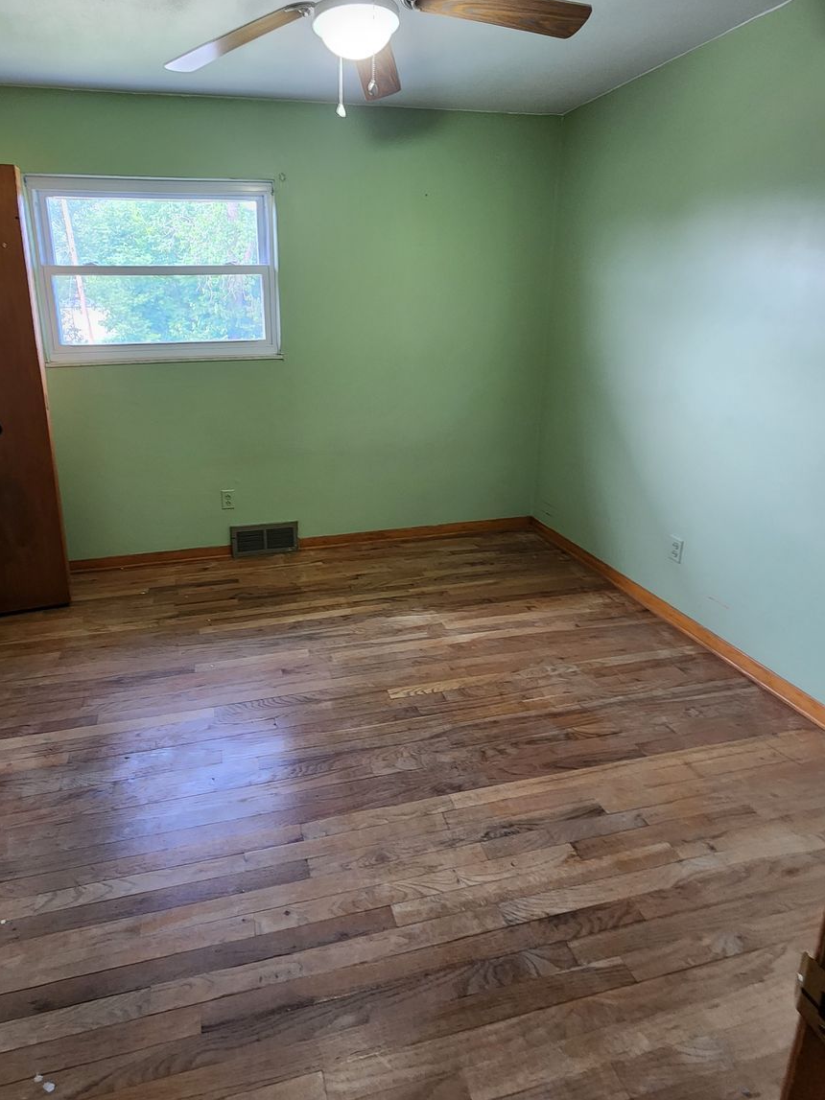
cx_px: 337
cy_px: 455
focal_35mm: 17
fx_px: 540
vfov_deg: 90.2
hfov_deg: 74.0
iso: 250
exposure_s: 1/60
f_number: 2.2
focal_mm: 2.2
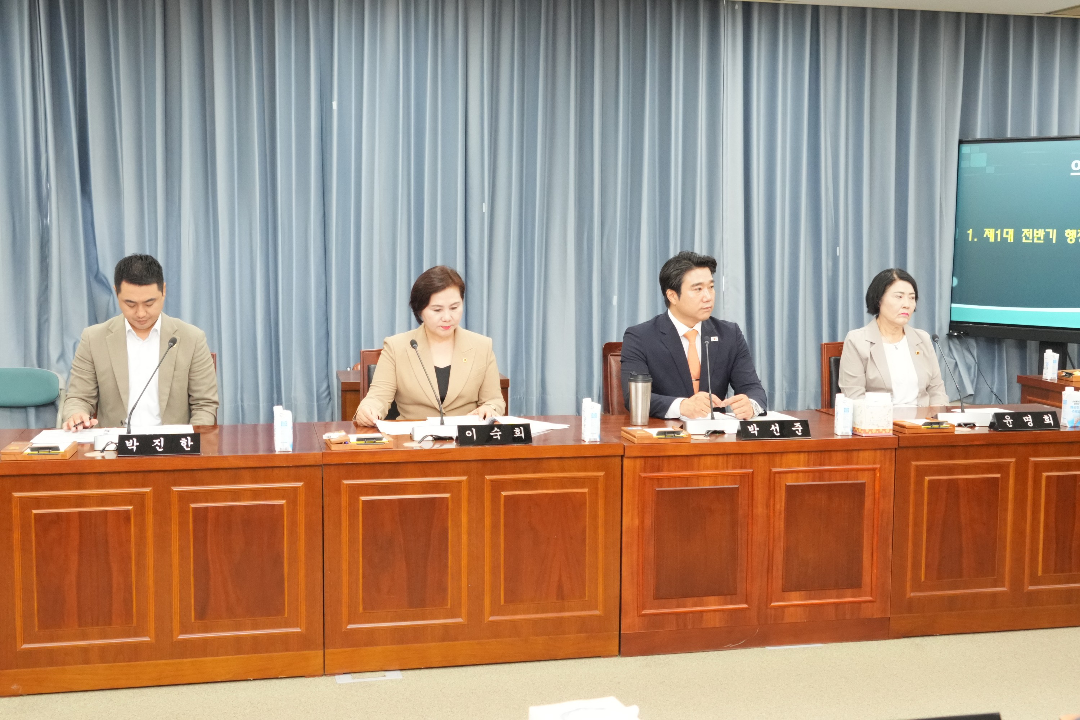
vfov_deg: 31.9
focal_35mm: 42
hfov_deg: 46.4
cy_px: 360
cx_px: 540
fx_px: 1260
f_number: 5
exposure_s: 1/125
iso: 4000
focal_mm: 28
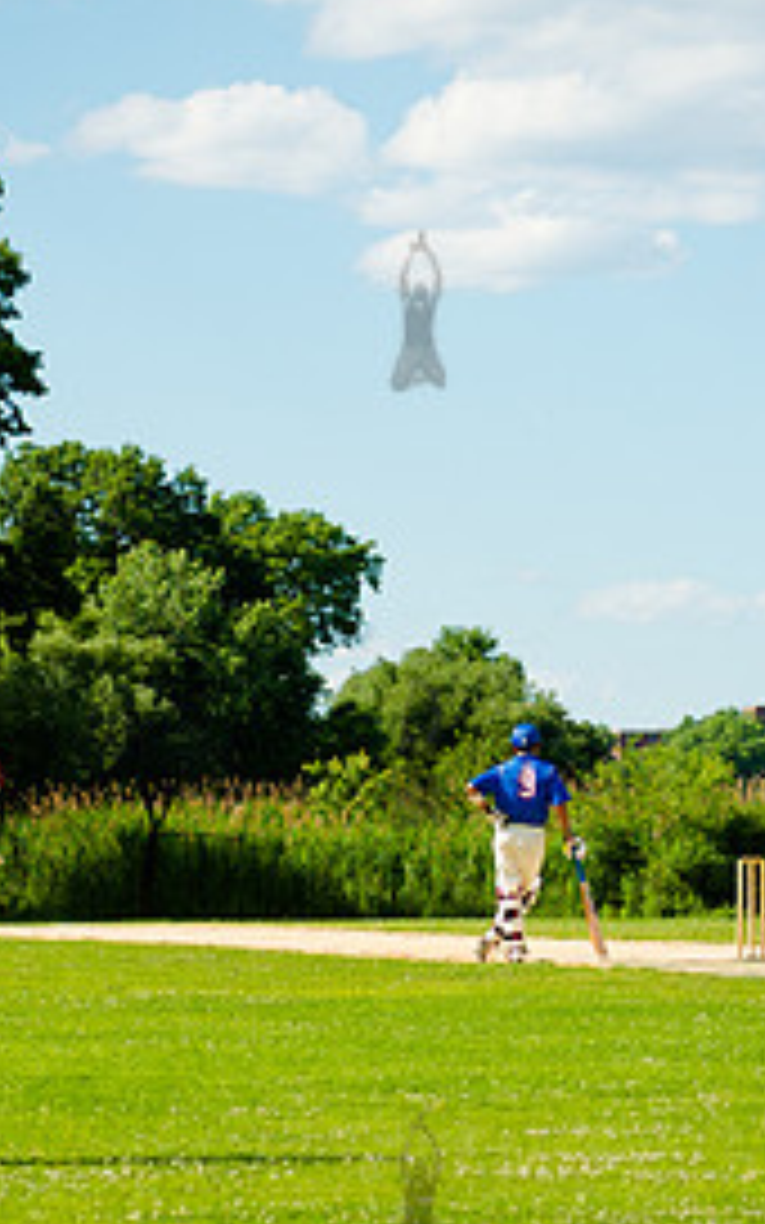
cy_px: 854
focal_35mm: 196
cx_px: 563
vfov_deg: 10.7
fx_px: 6538
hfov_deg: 6.7
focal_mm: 70
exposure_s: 1/3200
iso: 200
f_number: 2.8
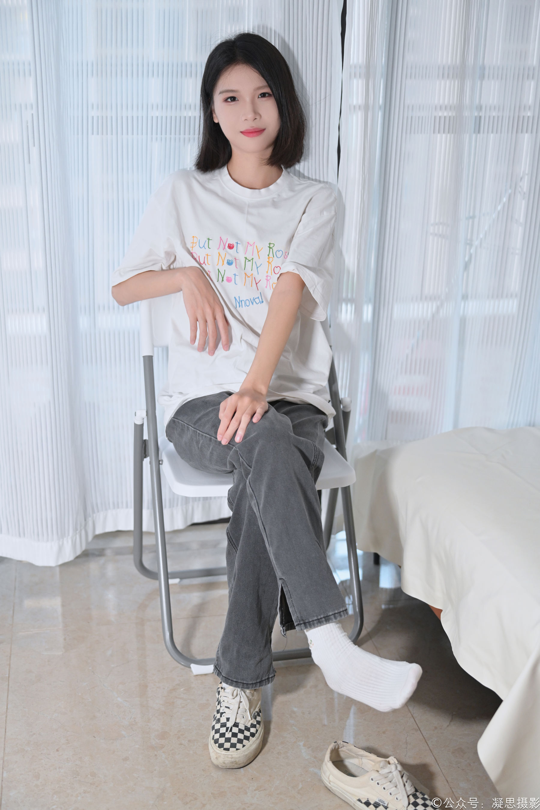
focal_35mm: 46
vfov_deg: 42.7
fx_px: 1035
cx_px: 270
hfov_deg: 29.2
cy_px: 405
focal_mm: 46
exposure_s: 1/100
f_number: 2.2
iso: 1800
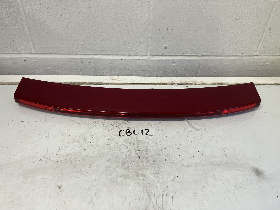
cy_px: 105
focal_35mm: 26
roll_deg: -1.8
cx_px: 140
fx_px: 210
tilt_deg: -38.8
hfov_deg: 67.3
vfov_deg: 53.1
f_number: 1.6
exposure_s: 1/100
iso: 100
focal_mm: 5.1
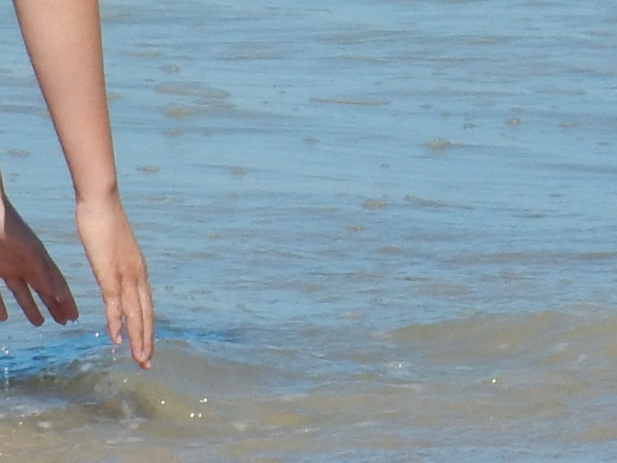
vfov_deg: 1.4
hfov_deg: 1.9
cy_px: -330
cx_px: 393
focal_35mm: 1067
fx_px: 19021
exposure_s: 1/640
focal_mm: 34.5
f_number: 6.3
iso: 125
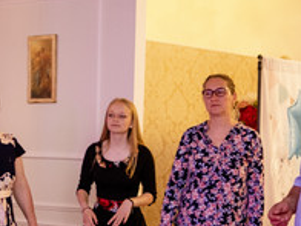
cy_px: 190
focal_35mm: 110
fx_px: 956
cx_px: 74
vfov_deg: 13.4
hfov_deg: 17.8
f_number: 1.4
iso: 800
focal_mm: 23
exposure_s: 1/200
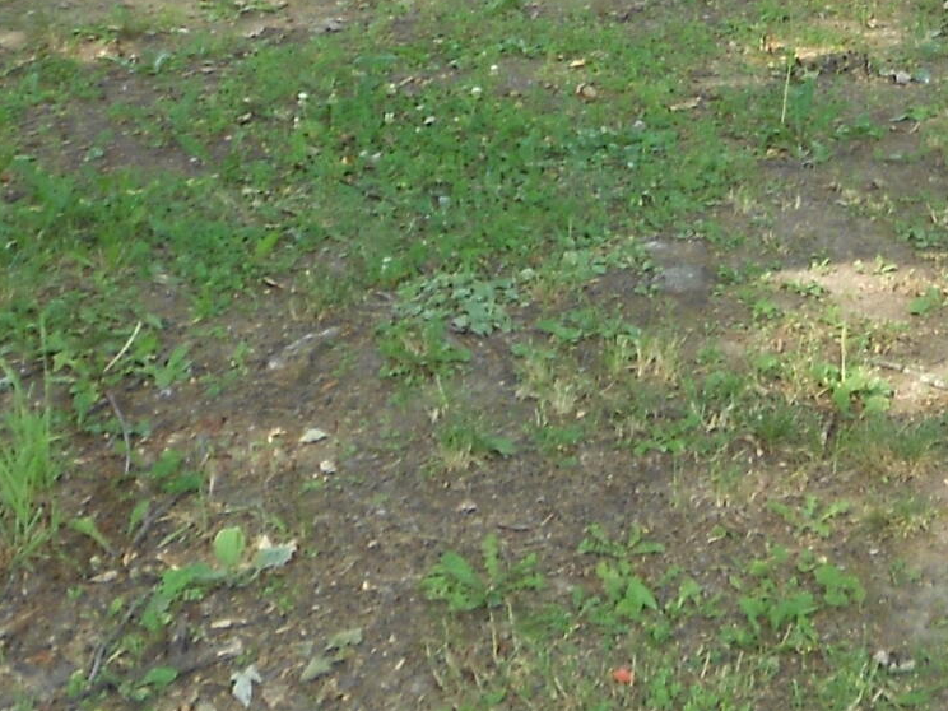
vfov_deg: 11.9
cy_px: -470
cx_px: 1047
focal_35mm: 117
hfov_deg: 16.3
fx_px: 3204
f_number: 3.4
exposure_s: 1/80
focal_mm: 5.1
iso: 80
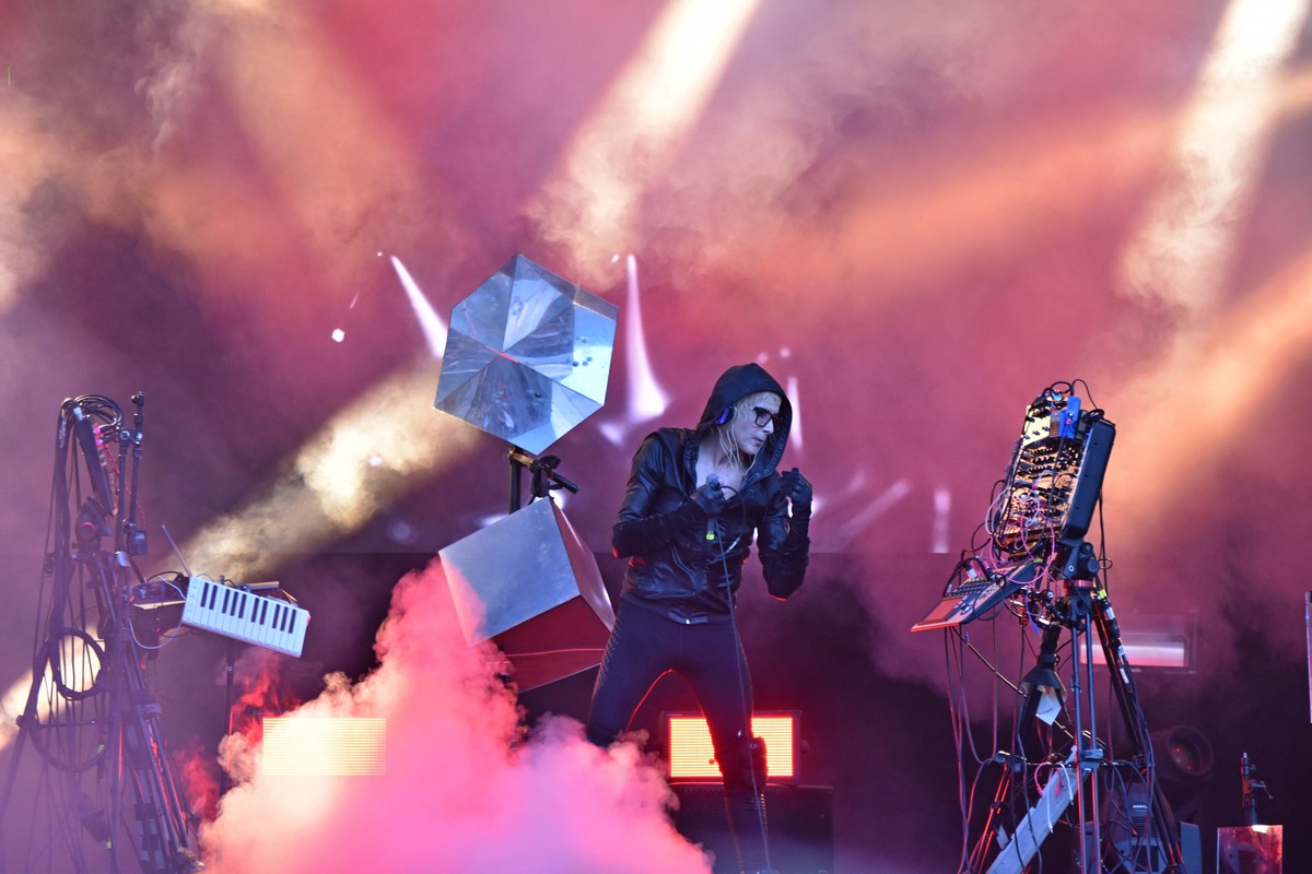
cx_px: 656
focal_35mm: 225
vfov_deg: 6.1
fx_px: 8199
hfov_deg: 9.1
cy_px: 437
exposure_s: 1/400
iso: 1250
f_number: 2.8
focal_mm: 150
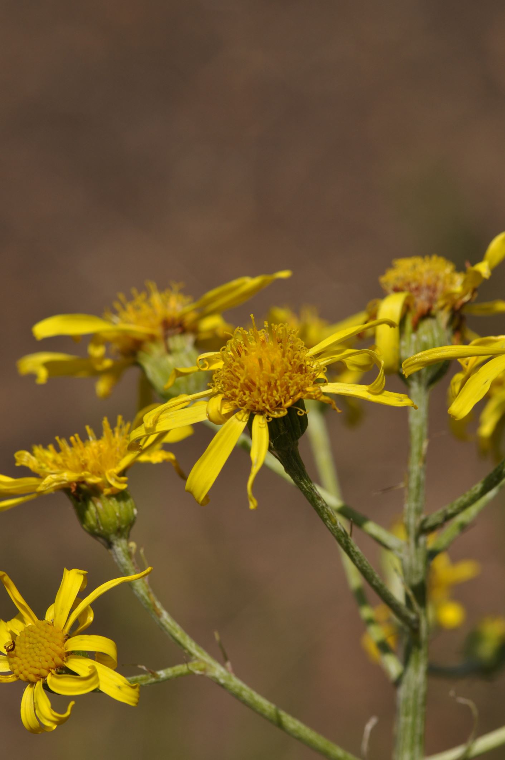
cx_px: 252
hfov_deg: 8.7
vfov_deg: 13.1
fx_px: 3323
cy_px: 380
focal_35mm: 158
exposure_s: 1/640
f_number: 8
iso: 200
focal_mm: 105
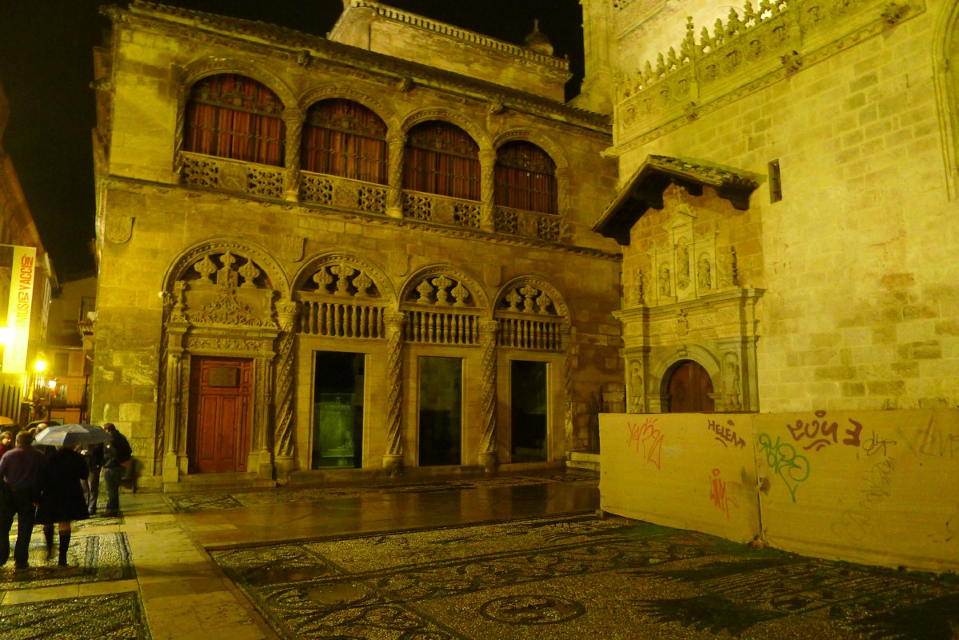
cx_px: 480
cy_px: 320
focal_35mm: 24
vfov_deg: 53.2
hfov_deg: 73.7
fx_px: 639
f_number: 2
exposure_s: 1/10
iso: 800
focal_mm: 5.1
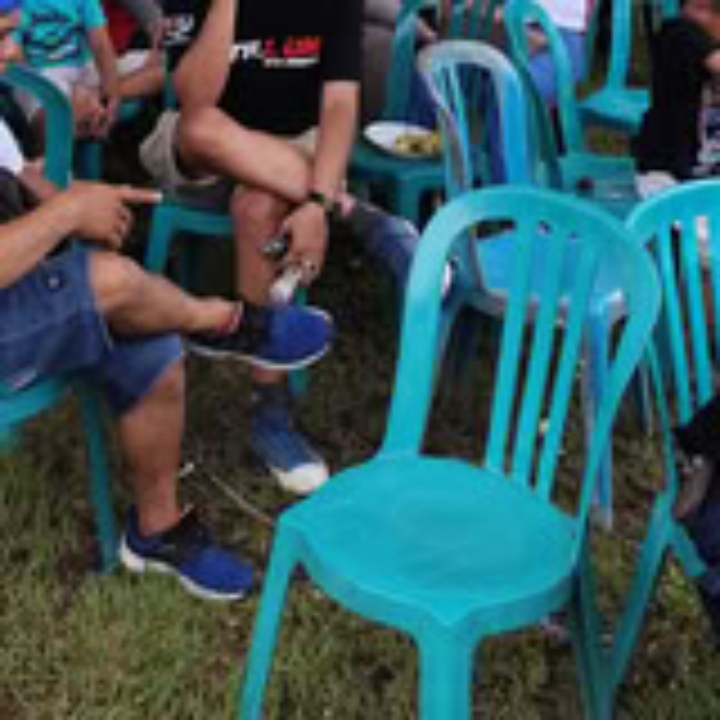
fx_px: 1435
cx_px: 306
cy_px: -72
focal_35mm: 61
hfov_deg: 28.1
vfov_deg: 26.0
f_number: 1.65
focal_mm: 6.19
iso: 50
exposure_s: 1/669
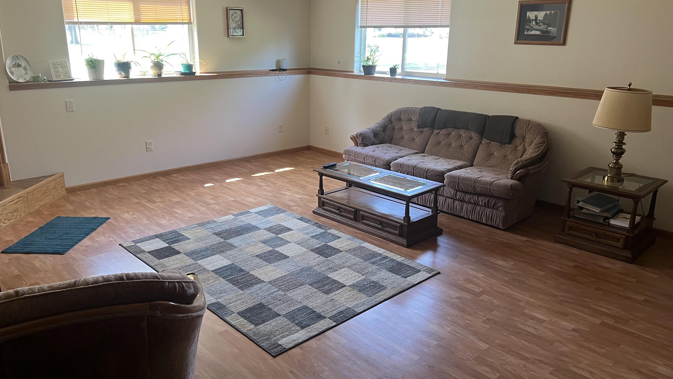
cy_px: 176
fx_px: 518
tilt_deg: -15.5
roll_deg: -0.3
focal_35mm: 29
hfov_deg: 66.1
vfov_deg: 40.2
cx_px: 330
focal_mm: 5.7
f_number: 1.5
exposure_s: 1/60
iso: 80
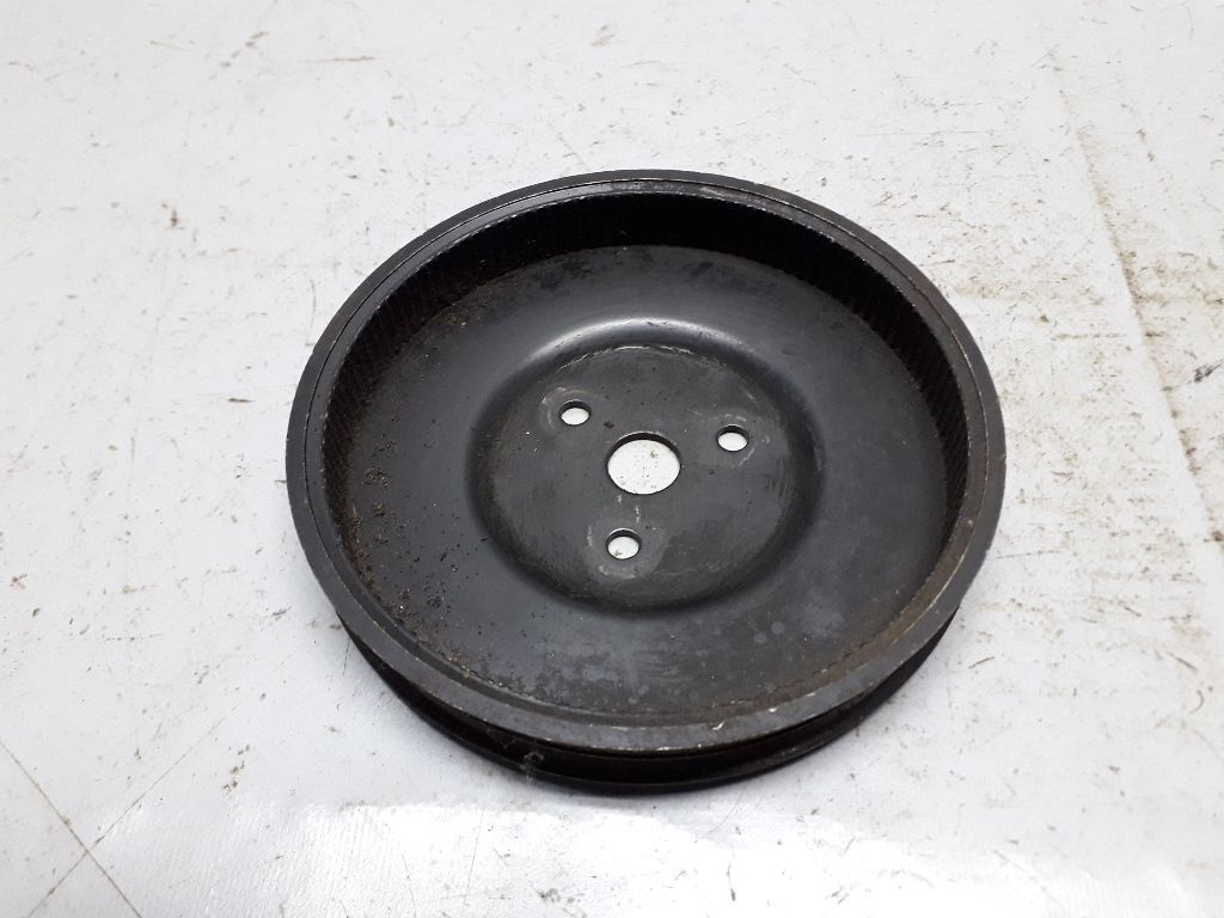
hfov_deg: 65.3
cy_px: 459
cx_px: 612
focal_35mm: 27
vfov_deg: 51.4
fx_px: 955
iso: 200
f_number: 1.9
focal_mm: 3.6
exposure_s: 1/25
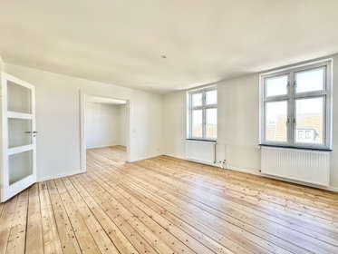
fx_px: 137
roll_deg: +0.0
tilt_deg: -1.0
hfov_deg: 102.0
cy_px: 127
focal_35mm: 14
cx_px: 169
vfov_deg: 85.7
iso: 80
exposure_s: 1/99
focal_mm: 2.22
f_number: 2.2
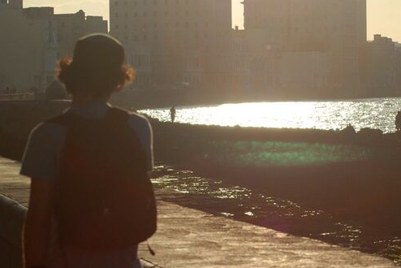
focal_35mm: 170
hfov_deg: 12.1
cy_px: 130
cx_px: 268
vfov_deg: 8.1
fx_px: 1895
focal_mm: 70
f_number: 8
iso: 100
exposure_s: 1/1000
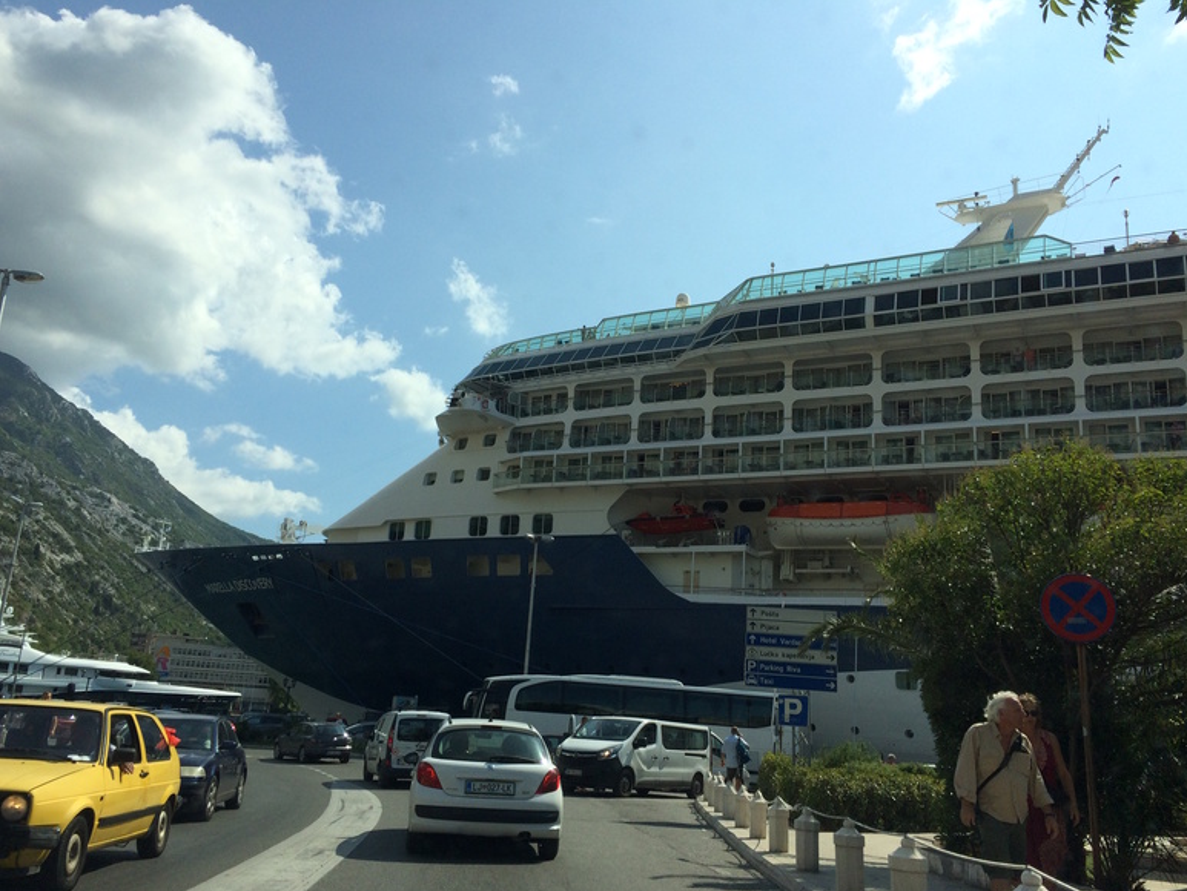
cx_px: 577
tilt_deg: +17.3
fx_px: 1029
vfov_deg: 46.8
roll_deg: -2.5
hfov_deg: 59.9
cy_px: 459
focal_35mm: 30
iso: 32
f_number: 2.2
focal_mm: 4.15
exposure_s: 1/2740
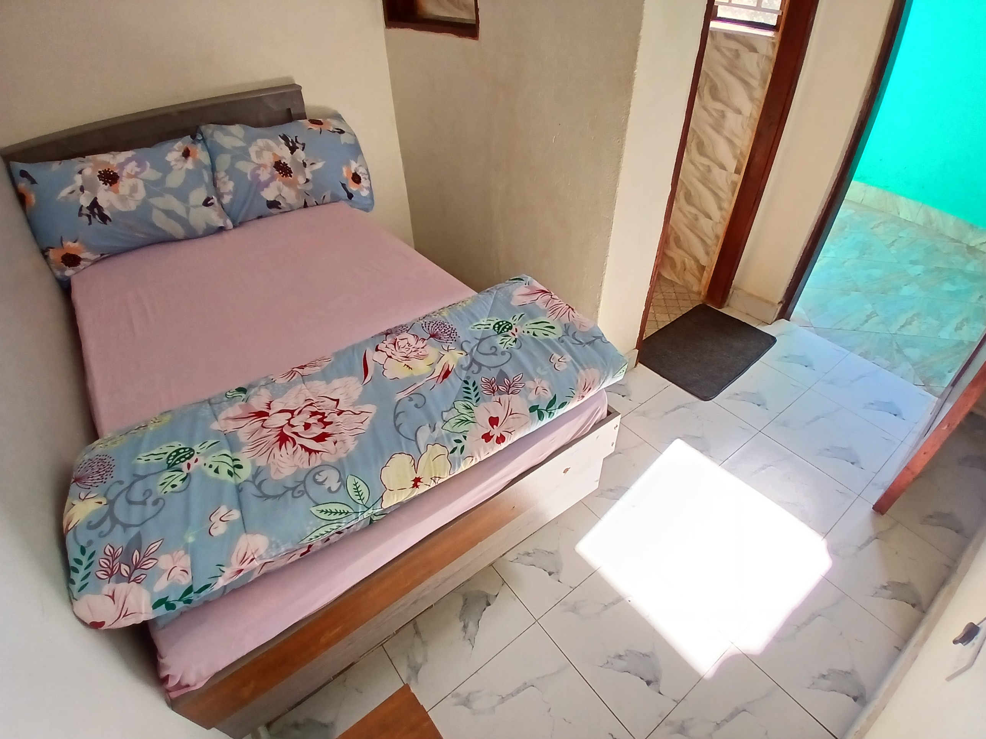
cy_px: 370
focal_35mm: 17
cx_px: 493
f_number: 2.2
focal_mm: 1.4
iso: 64
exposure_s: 1/100
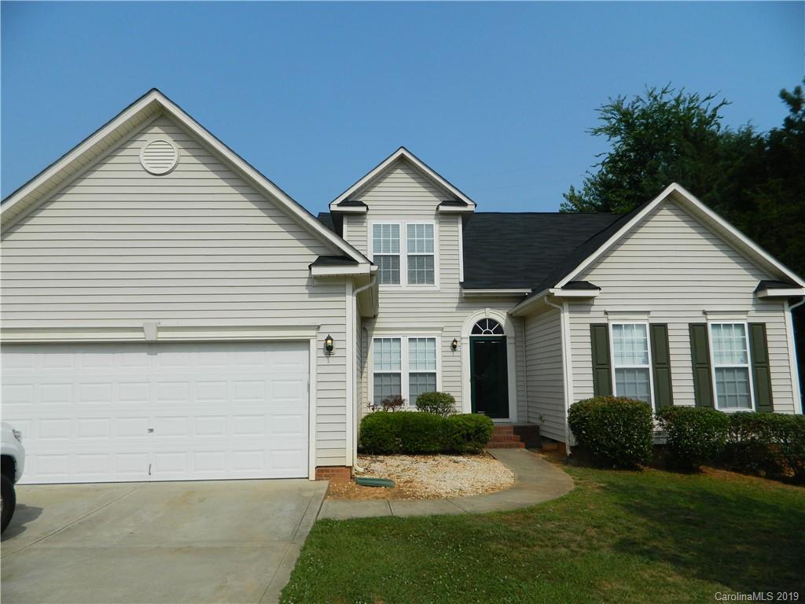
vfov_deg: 54.9
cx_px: 402
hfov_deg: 69.4
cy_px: 302
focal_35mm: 25
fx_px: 581
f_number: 8.7
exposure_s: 1/400
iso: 80
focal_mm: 4.5
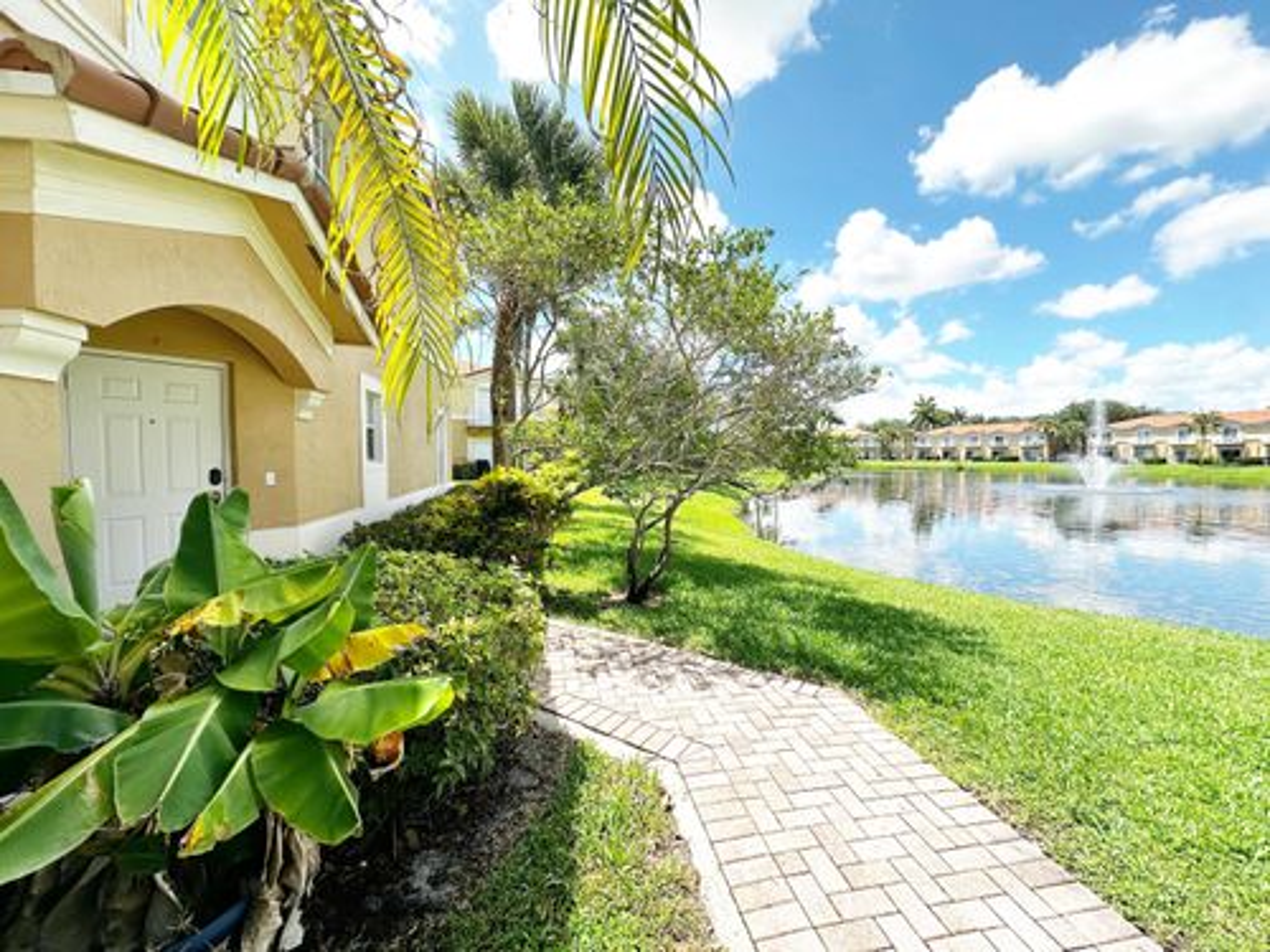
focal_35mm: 14
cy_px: 476
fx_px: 514
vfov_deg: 85.7
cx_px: 635
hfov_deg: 102.1
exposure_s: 1/1159
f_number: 2.2
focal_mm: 2.22
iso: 40
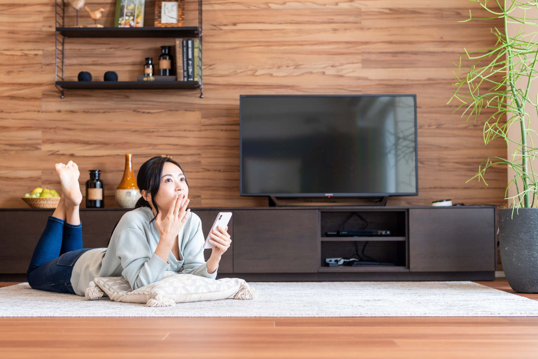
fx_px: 837
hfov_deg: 35.6
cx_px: 247
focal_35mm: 56
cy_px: 166
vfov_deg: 24.2
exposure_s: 1/125
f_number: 2.8
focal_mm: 50
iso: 320
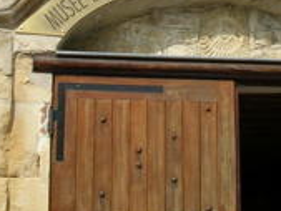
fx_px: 877
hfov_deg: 18.0
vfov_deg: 13.5
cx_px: 244
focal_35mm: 108
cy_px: -2
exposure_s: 1/367
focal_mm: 5.8
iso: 50
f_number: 5.6
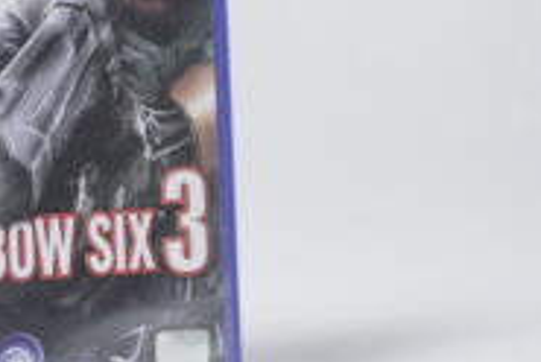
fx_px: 1325
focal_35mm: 88
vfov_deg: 15.5
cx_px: -6
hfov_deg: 22.2
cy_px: 73
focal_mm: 32
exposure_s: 1/5
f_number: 5
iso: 100
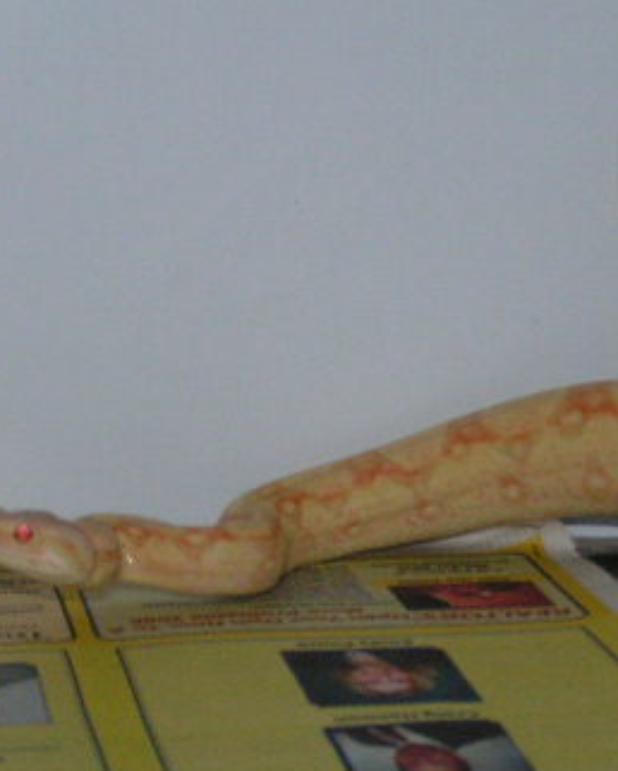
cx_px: 544
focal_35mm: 130
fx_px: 2969
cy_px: 527
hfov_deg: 11.8
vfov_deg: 14.8
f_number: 3.2
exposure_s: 1/80
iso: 200
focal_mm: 11.1
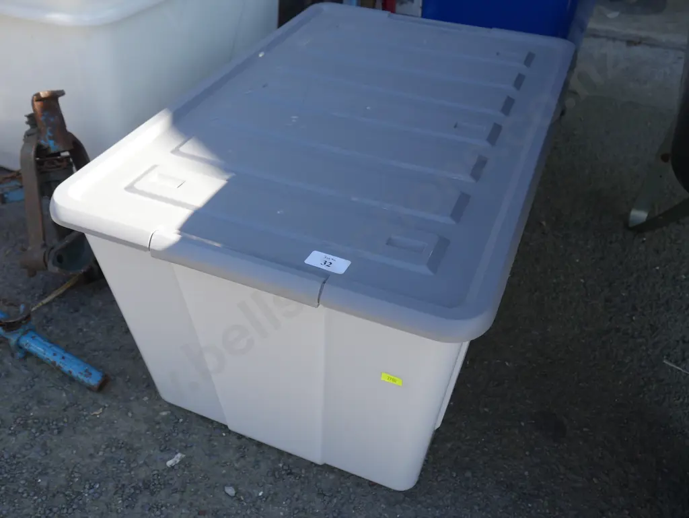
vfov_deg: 44.2
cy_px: 259
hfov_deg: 56.8
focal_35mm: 32
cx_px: 344
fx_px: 637
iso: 200
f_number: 5.6
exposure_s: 1/200
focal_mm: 16
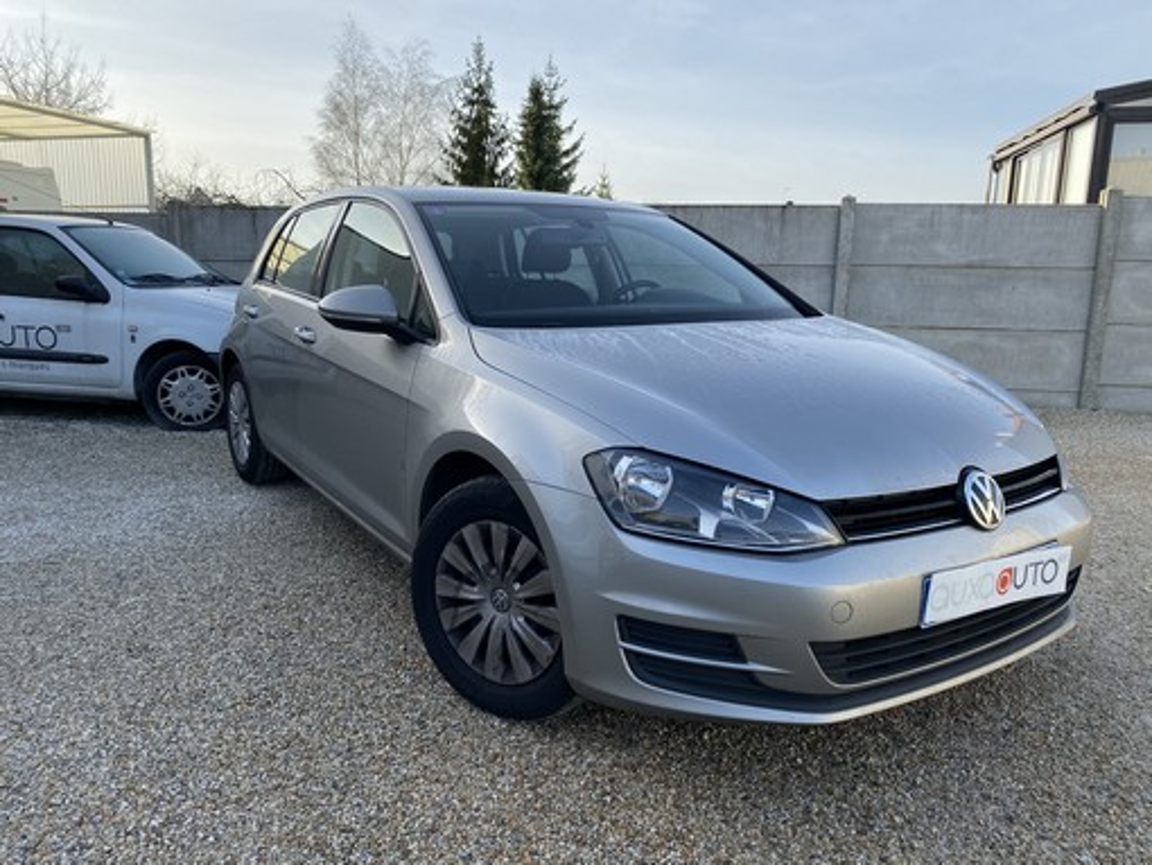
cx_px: 576
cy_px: 432
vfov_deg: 53.1
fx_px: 866
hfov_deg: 67.3
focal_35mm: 26
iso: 32
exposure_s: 1/1083
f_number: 1.8
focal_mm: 4.25
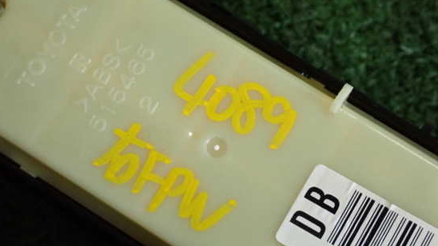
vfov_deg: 16.3
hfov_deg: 28.6
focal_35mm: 74
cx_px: 210
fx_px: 859
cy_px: 145
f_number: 3.6
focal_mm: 11.09
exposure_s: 1/125
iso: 1250
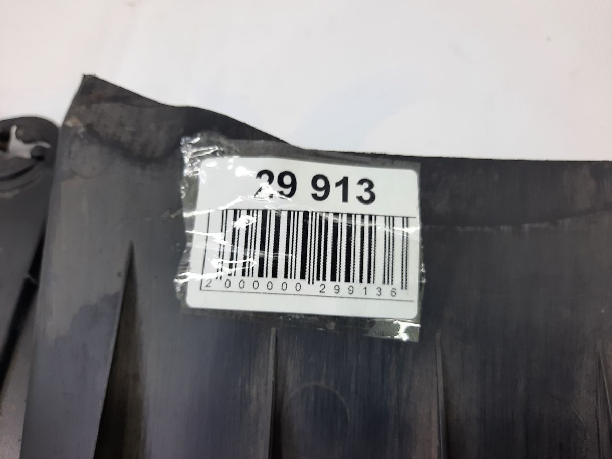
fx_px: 442
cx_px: 306
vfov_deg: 54.9
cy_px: 230
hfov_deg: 69.4
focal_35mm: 25
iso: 40
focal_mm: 4.6
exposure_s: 1/50
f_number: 2
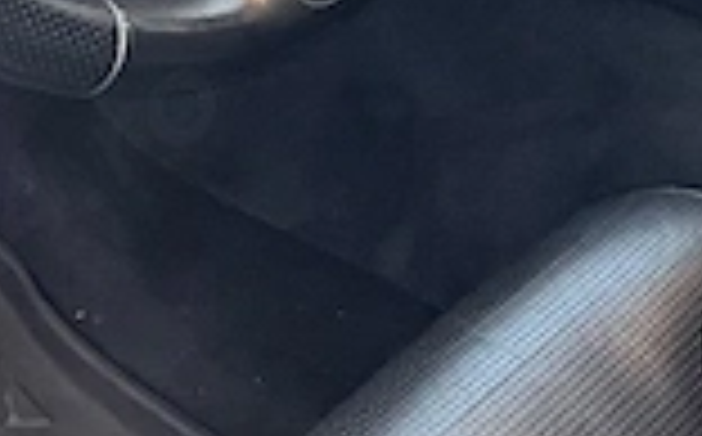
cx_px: 108
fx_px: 2025
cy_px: -400
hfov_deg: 19.4
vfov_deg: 11.3
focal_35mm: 106
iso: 500
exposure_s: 1/41
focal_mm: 5.1
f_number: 1.6
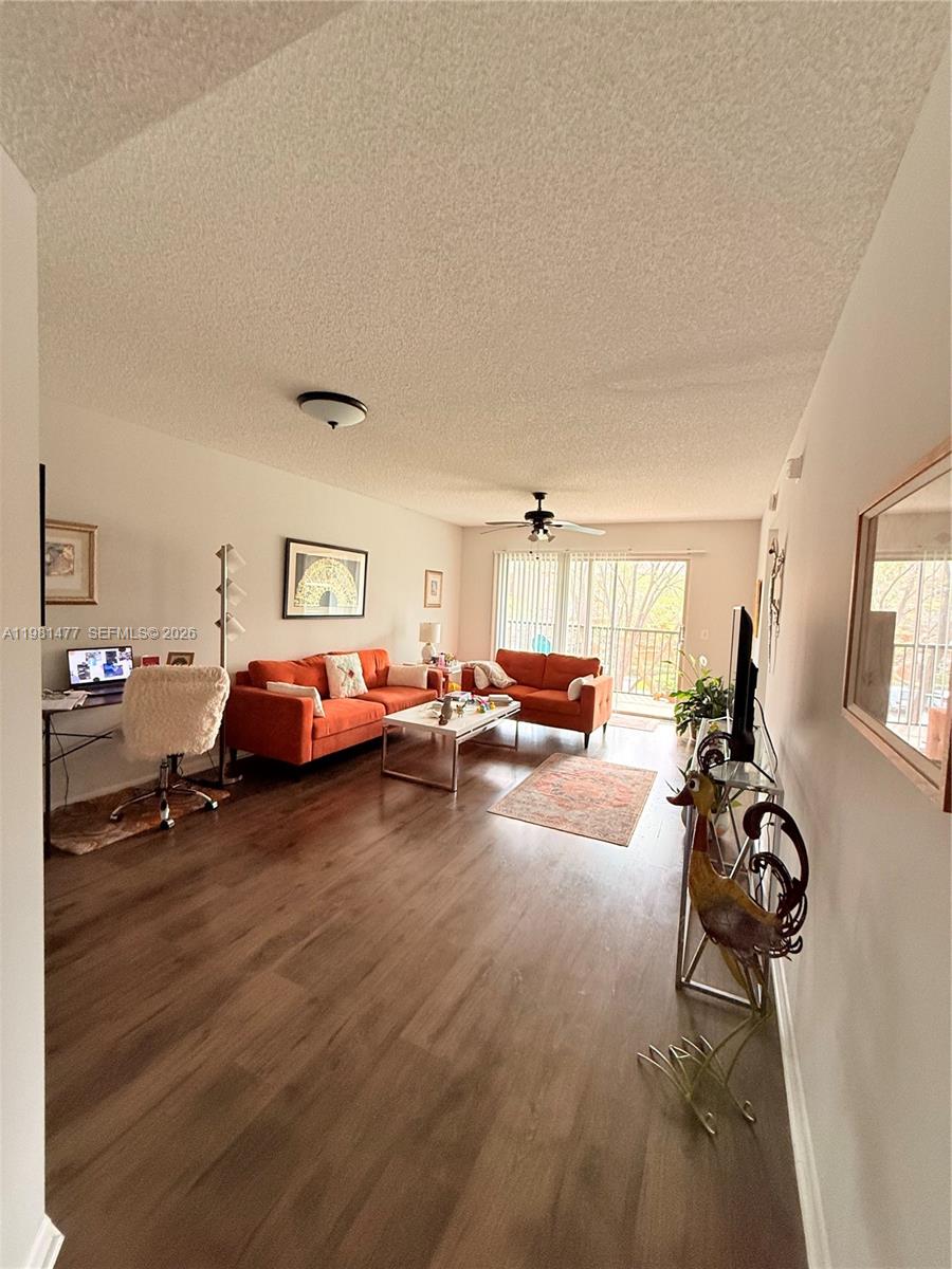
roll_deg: -2.8
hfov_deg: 85.7
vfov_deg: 102.1
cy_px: 634
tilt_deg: -2.6
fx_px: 513
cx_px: 476
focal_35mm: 14
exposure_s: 1/99
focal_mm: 2.22
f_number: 2.2
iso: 250
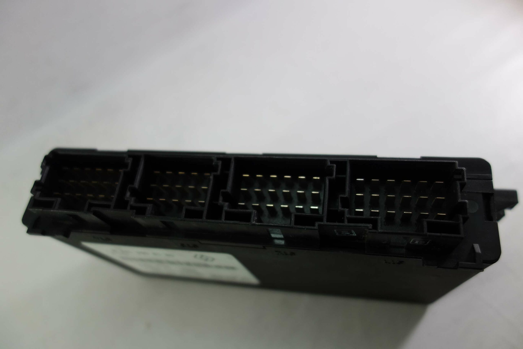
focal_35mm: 28
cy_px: 174
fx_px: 407
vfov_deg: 46.4
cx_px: 262
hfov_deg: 65.5
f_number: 2
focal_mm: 10.4
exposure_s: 1/100
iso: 125
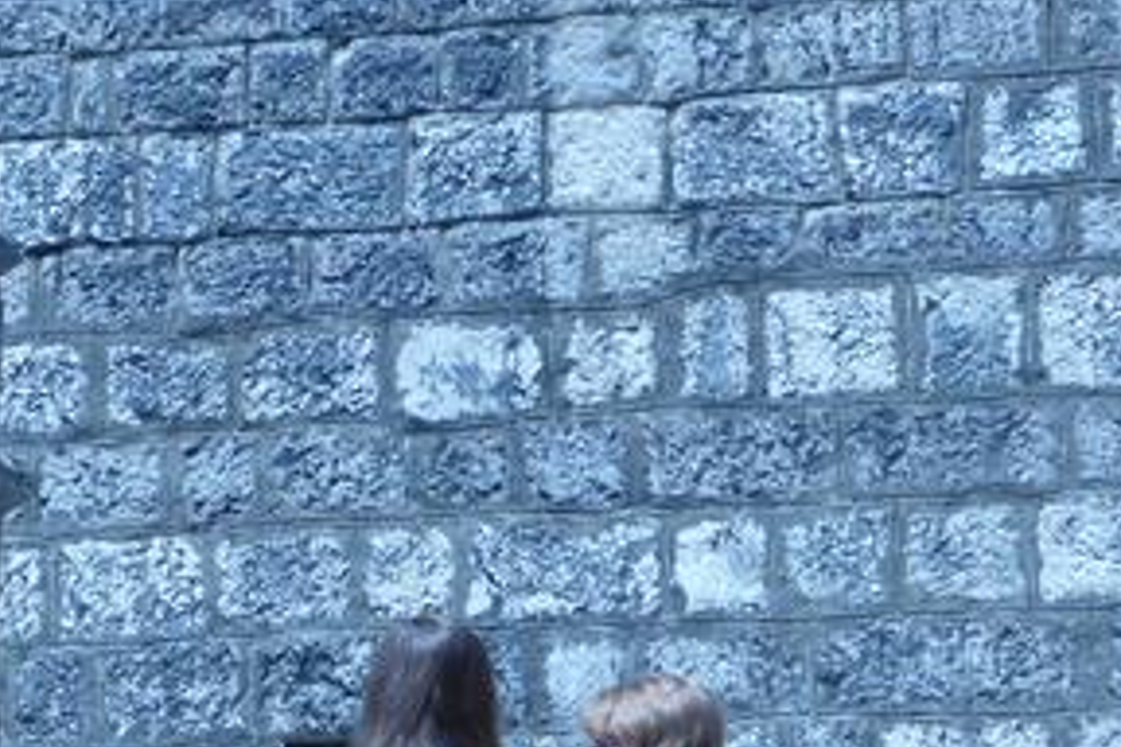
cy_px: 860
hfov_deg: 7.2
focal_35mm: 287
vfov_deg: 4.8
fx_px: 8936
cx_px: 354
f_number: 4.7
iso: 100
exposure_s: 1/500
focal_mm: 19.1
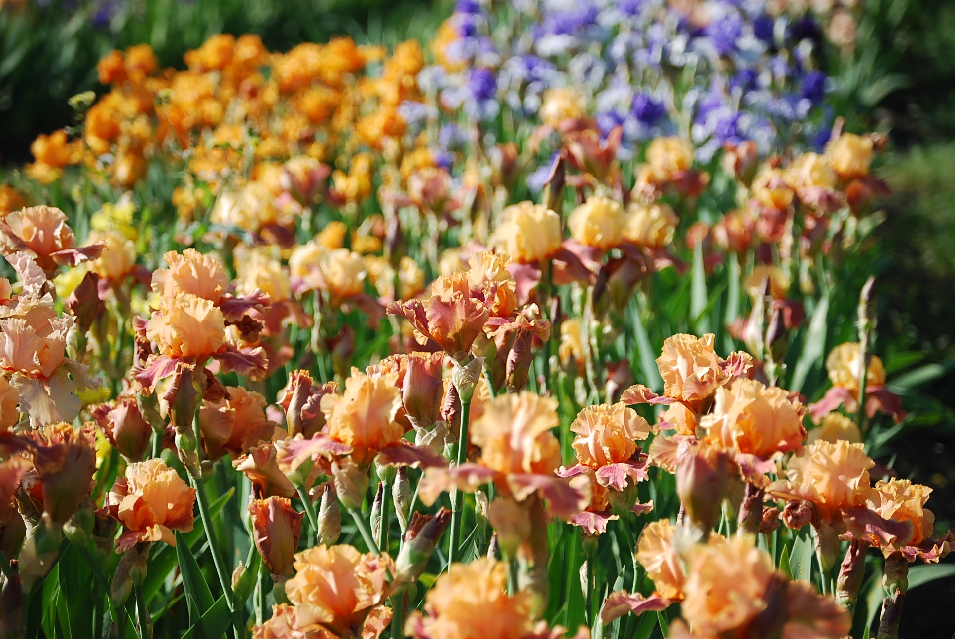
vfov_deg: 10.2
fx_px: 3586
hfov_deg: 15.2
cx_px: 478
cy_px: 320
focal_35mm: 135
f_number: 5.6
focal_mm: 90
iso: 100
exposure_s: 1/500
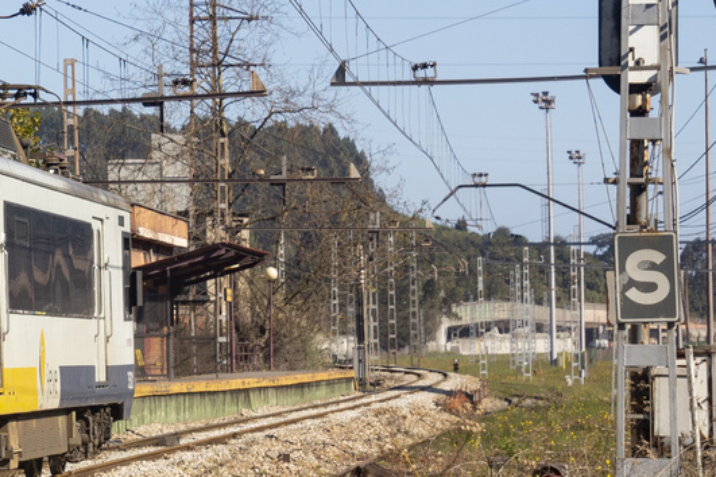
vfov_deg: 6.7
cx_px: -302
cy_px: 129
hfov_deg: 9.7
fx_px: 4097
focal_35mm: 206
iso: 200
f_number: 6.3
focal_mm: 38
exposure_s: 1/640
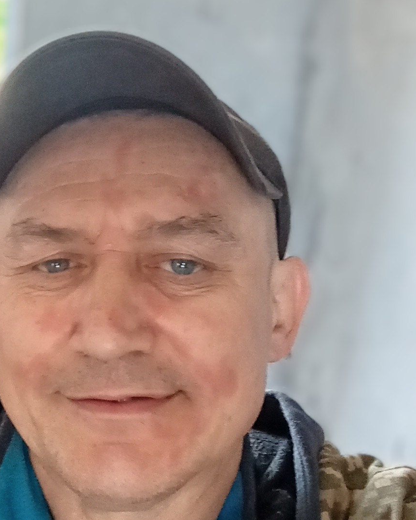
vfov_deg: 31.0
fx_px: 938
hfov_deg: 24.0
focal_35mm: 61
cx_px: 11
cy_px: 261
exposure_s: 1/25
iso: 320
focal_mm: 2.23
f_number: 2.2
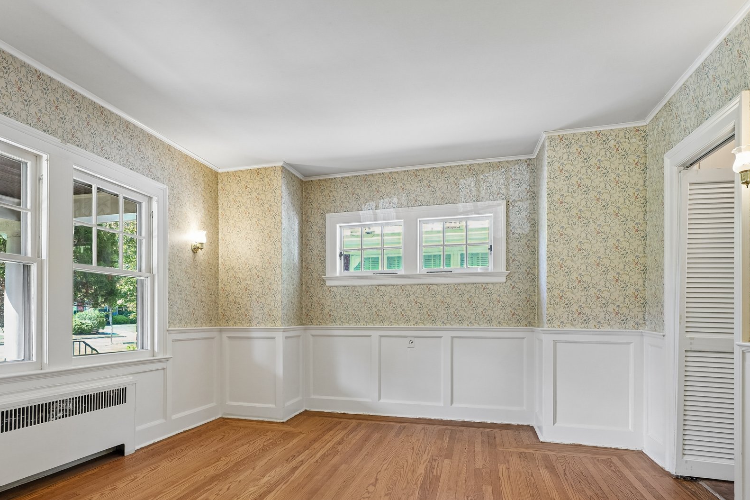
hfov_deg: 75.3
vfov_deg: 54.2
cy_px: 322
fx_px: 480
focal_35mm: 23
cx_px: 307
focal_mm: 17.8
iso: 800
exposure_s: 1/50
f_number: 5.6
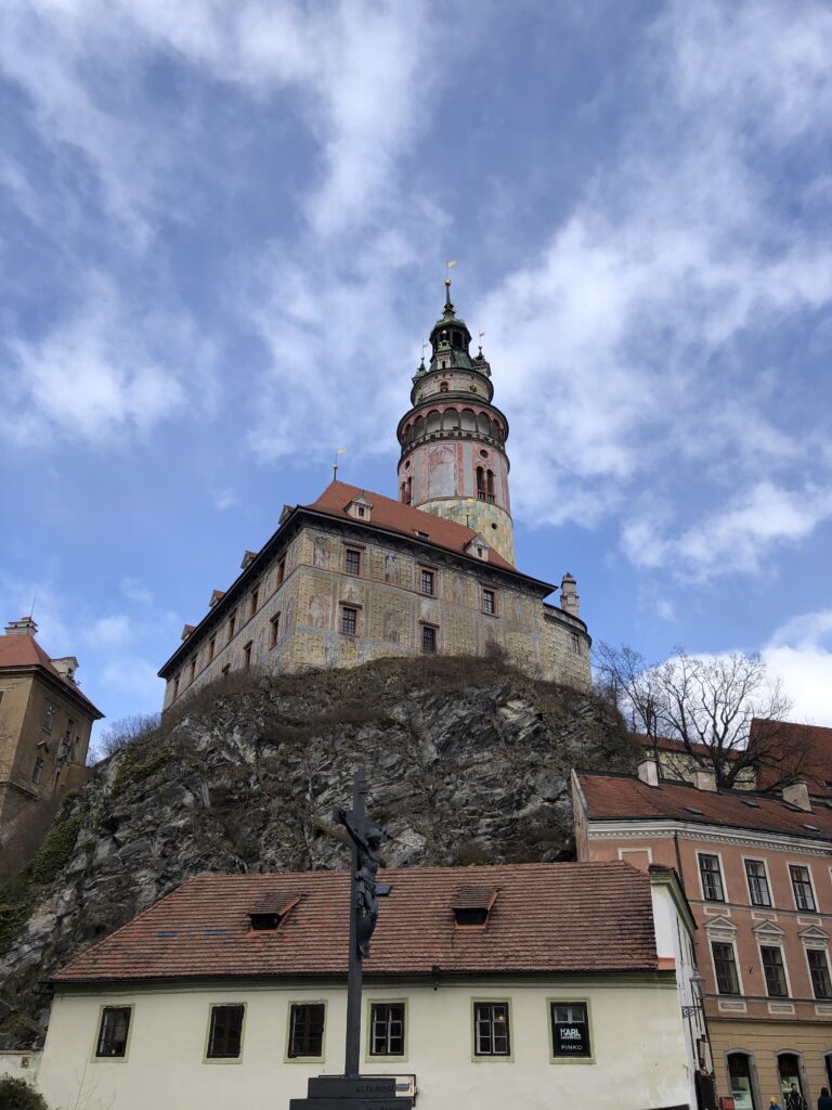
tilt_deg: +30.1
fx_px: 897
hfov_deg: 49.7
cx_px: 416
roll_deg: -2.7
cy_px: 555
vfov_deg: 63.4
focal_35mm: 28
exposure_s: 1/1600
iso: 20
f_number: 1.8
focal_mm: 3.99
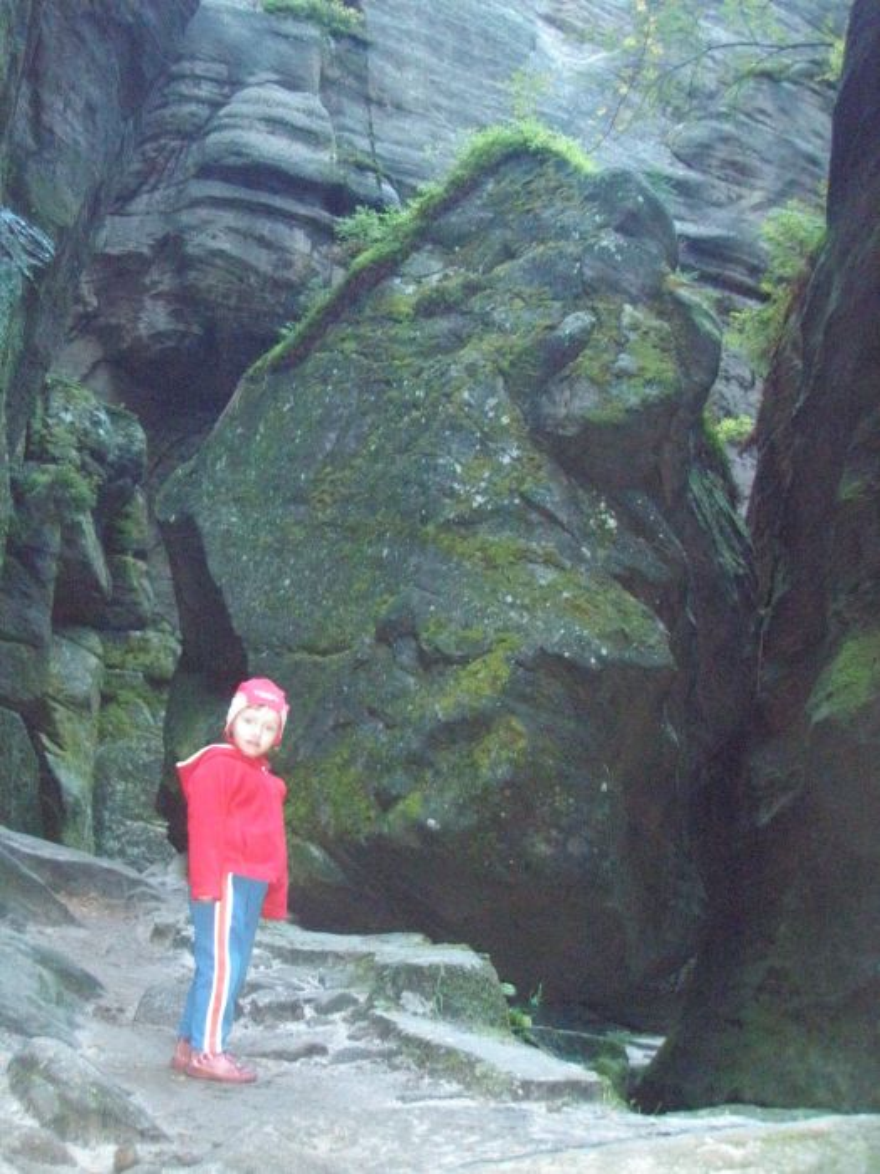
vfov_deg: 49.0
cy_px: 587
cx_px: 440
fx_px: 1288
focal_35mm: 38
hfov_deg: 37.7
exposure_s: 1/30
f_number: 3.5
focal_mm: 6.7
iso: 800
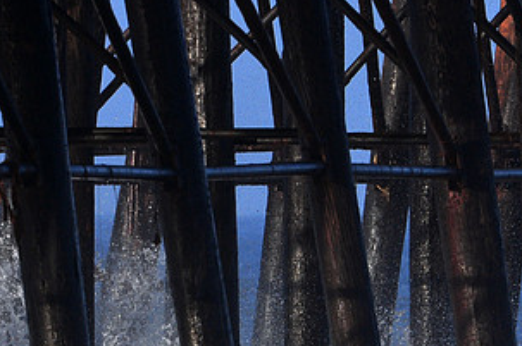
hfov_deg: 1.3
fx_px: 22859
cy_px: 307
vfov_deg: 0.9
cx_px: 222
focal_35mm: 1579
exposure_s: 1/640
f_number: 10
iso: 200
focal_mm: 550
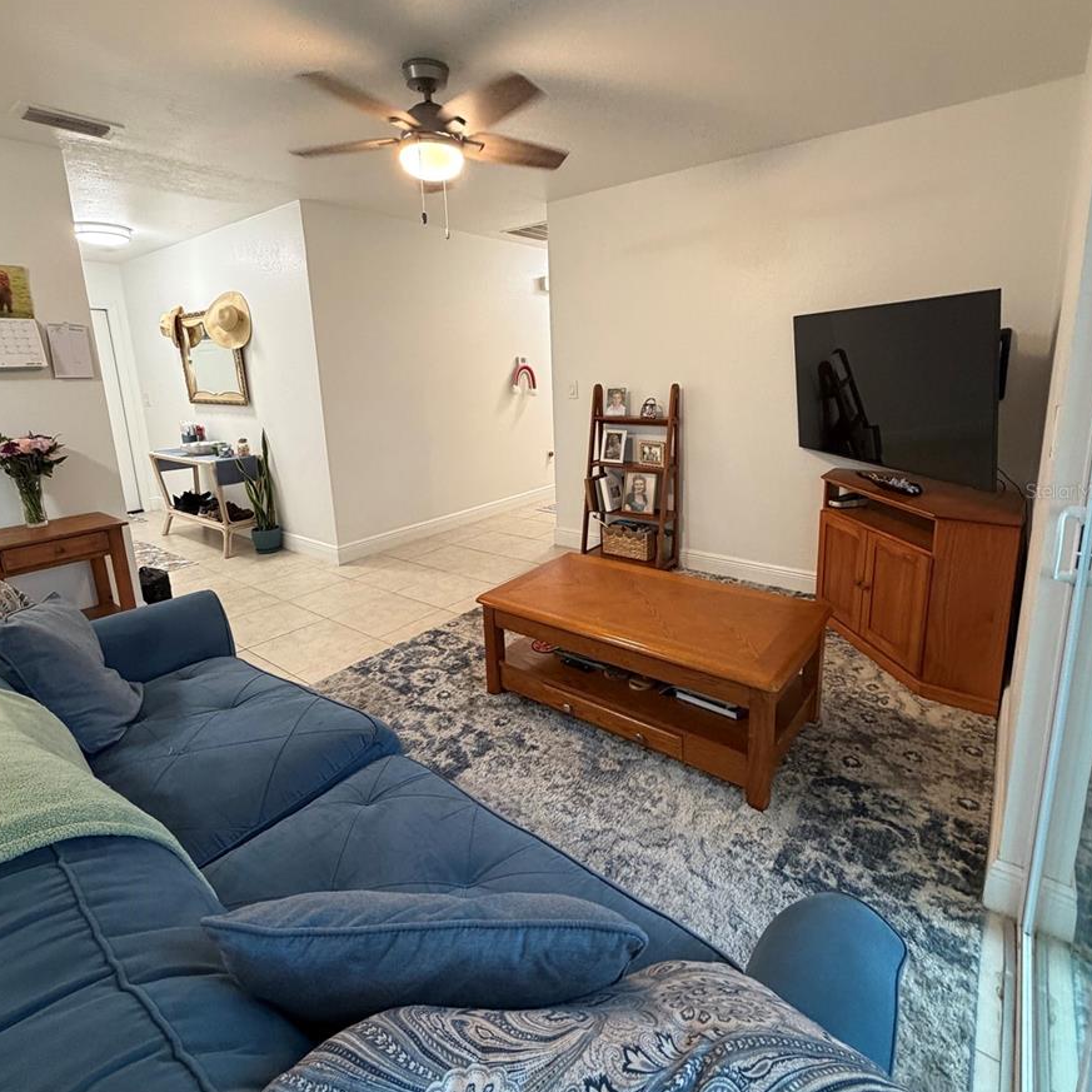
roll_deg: +2.5
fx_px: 607
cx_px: 552
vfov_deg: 83.7
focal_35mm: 17
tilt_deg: -10.8
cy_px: 490
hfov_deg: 84.0
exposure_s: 1/60
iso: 320
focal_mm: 2.22
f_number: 2.2
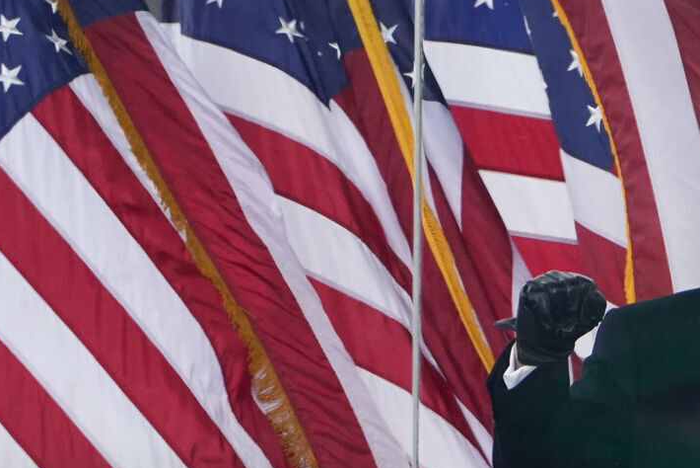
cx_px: 834
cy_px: 295
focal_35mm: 1689
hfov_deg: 1.2
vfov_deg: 0.8
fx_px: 32853
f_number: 9
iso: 3200
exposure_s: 1/1600
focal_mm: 600
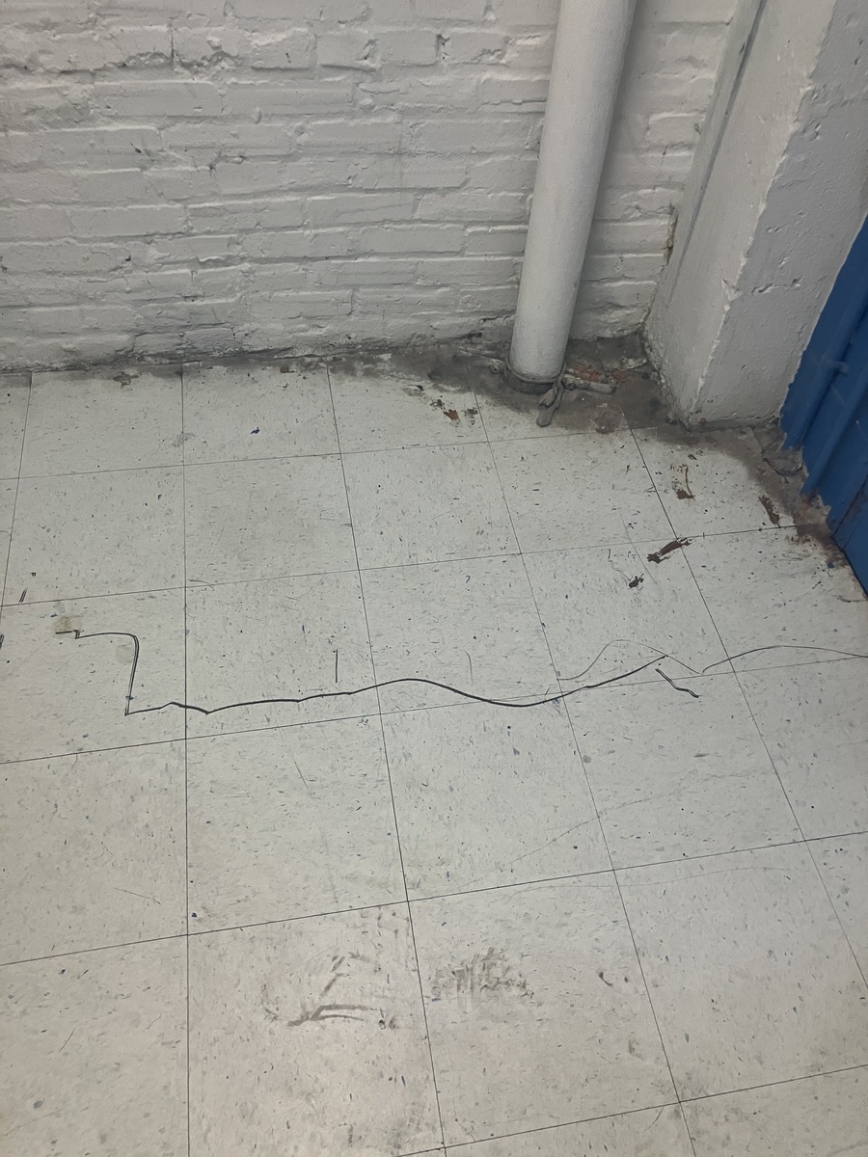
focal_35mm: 28
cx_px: 434
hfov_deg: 49.7
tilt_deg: -51.6
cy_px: 578
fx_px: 936
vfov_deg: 63.4
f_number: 1.8
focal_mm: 3.99
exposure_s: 1/60
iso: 200
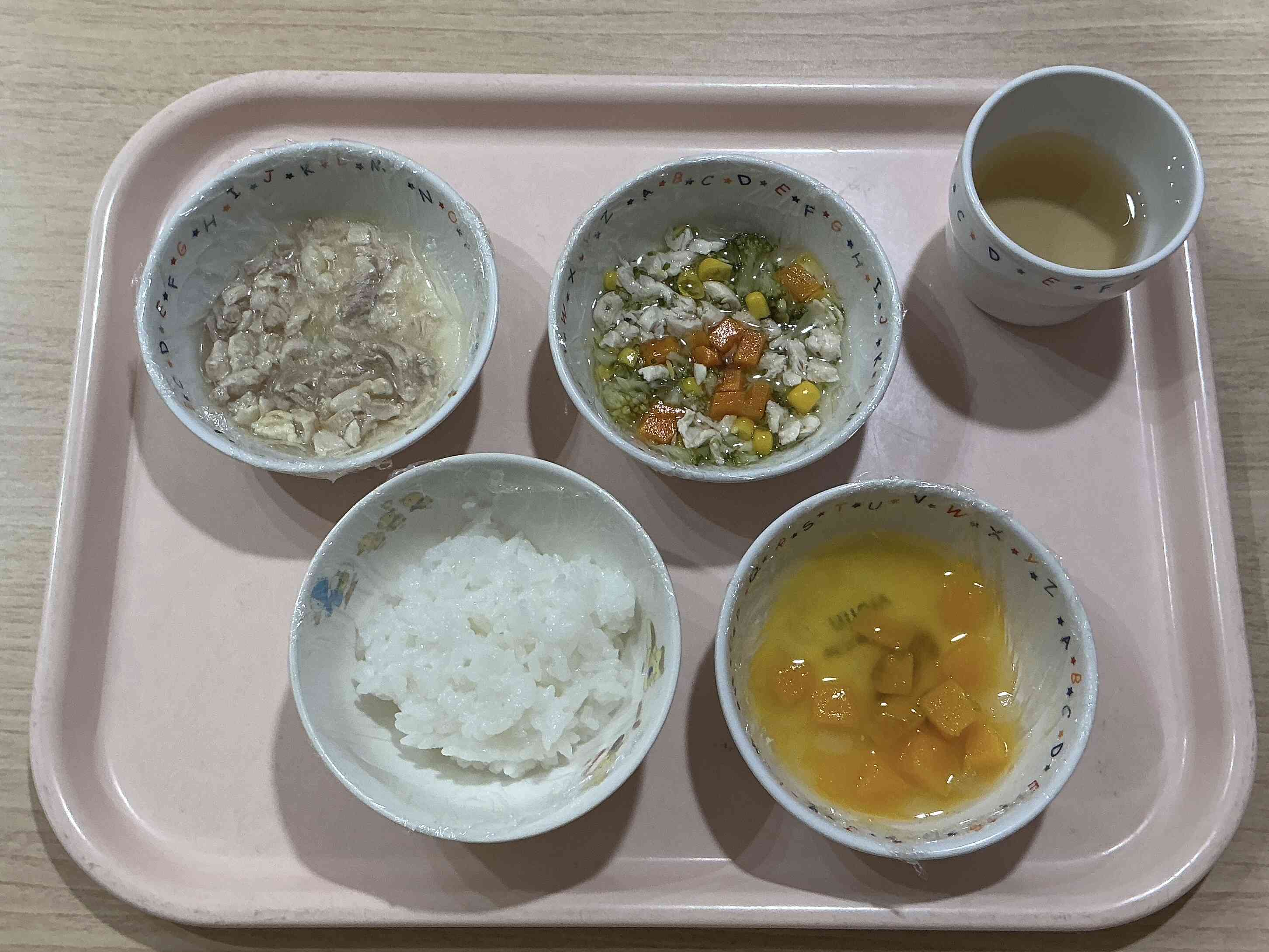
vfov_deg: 48.2
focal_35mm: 29
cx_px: 634
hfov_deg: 61.7
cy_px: 476
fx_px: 1063
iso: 50
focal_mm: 3
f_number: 1.8
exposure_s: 1/60
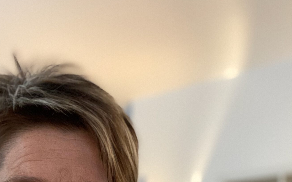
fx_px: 493
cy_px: 260
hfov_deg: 33.0
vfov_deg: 18.8
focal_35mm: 62
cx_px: 151
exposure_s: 1/17
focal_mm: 2.71
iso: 640
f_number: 2.2
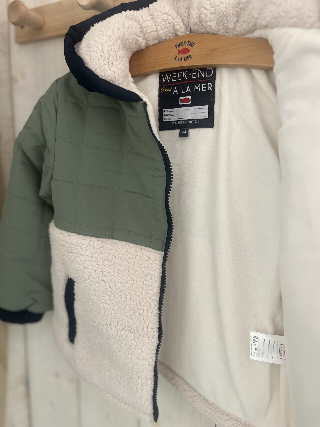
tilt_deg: -10.6
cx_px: 160
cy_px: 214
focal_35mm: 26
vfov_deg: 67.3
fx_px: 320
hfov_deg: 53.1
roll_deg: -2.6
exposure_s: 1/50
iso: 125
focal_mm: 5.1
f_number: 1.6
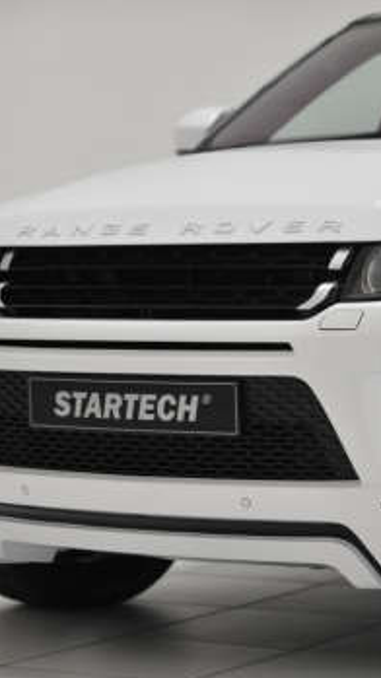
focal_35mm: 127
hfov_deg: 9.5
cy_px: 340
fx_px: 2284
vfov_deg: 16.9
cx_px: 342
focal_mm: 80
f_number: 2.8
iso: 200
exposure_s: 1/20
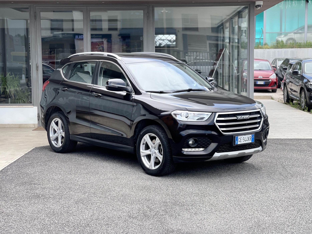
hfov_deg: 30.3
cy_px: 117
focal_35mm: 64
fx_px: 577
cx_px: 156
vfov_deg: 22.9
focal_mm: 7.5
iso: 25
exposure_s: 1/237
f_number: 2.2
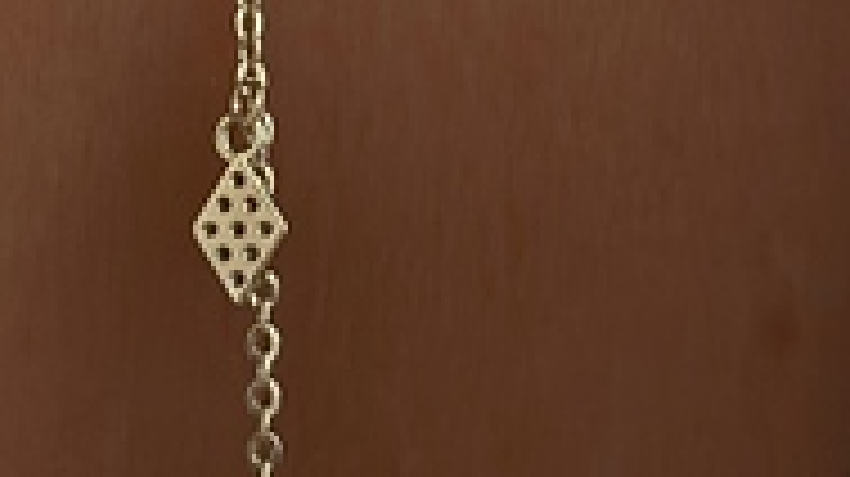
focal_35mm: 277
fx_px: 6239
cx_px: -45
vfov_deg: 4.3
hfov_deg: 7.8
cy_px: -297
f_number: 1.78
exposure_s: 1/40
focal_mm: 6.86
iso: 500
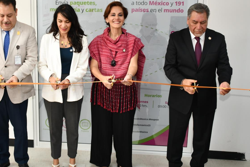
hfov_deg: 40.7
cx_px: 88
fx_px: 333
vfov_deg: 28.0
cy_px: 60
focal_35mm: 48
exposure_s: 1/60
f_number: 4
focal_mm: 22
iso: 640
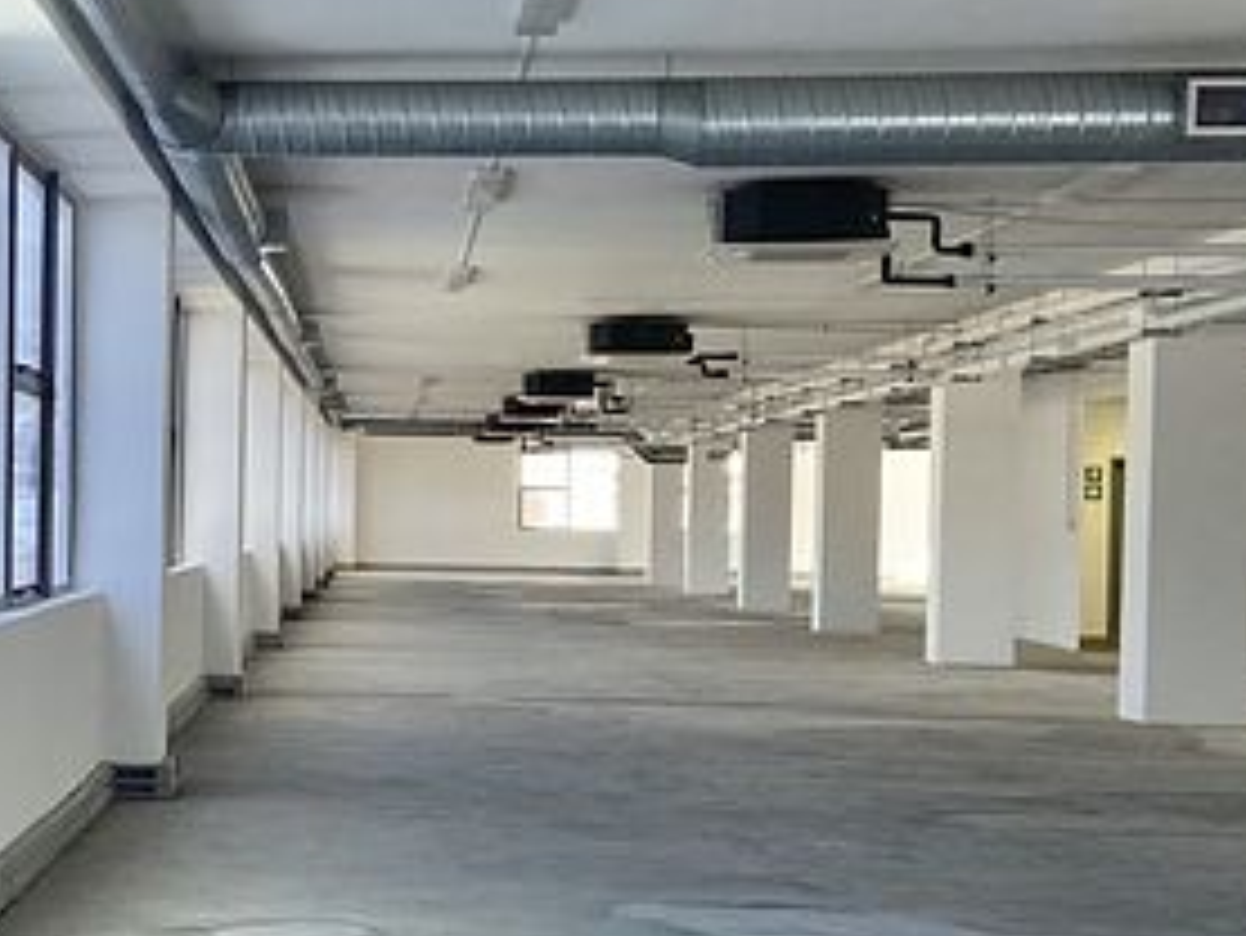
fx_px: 2701
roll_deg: -1.9
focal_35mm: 75
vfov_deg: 19.6
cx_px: 18
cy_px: 630
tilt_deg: -2.9
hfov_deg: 24.8
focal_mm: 4.25
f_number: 1.8
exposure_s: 1/121
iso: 100
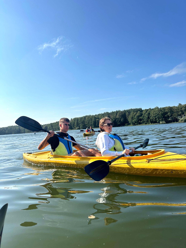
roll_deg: +3.1
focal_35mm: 24
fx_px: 172
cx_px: 93
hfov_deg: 56.8
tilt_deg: +2.4
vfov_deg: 71.6
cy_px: 124
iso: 80
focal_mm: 6.86
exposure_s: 1/5263
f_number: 1.78
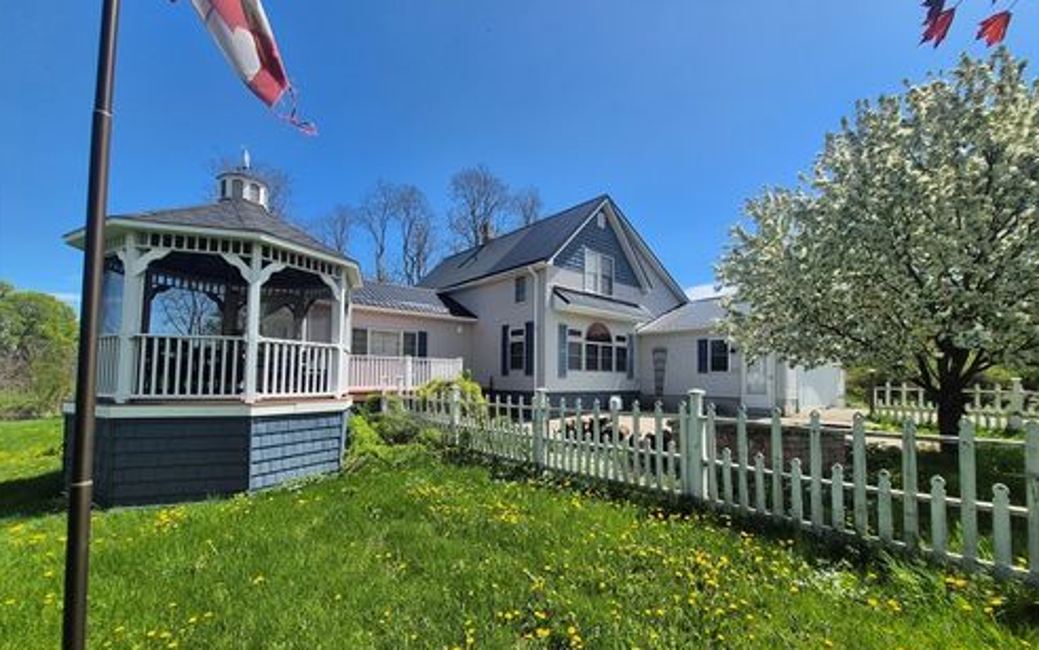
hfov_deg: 105.3
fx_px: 397
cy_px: 360
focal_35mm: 14
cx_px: 515
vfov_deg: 78.4
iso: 50
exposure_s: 1/2048
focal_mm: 1.74
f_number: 2.2
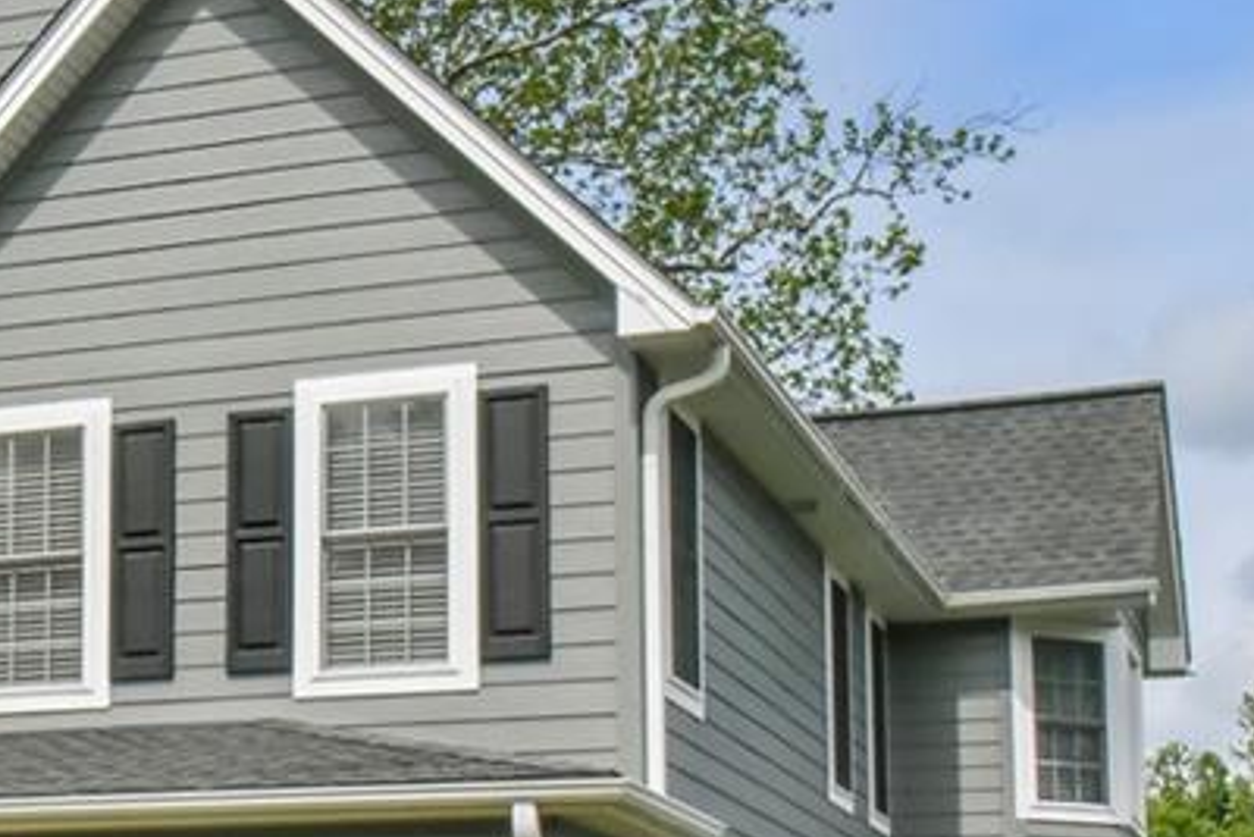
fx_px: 2857
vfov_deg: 16.5
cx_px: 63
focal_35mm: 82
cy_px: 748
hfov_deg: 23.9
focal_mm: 32
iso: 4000
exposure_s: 1/1250
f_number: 22
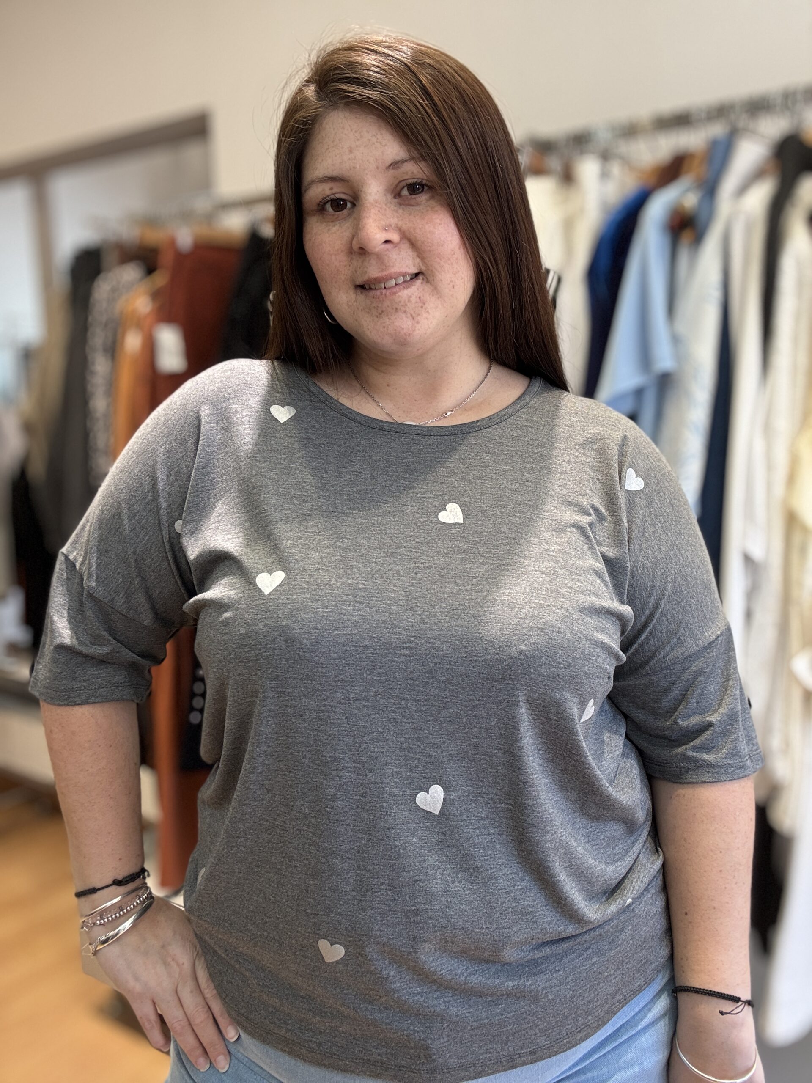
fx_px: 938
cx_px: 406
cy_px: 542
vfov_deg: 60.0
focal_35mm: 30
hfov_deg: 46.8
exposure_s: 1/50
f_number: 1.9
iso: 64
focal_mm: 2.69
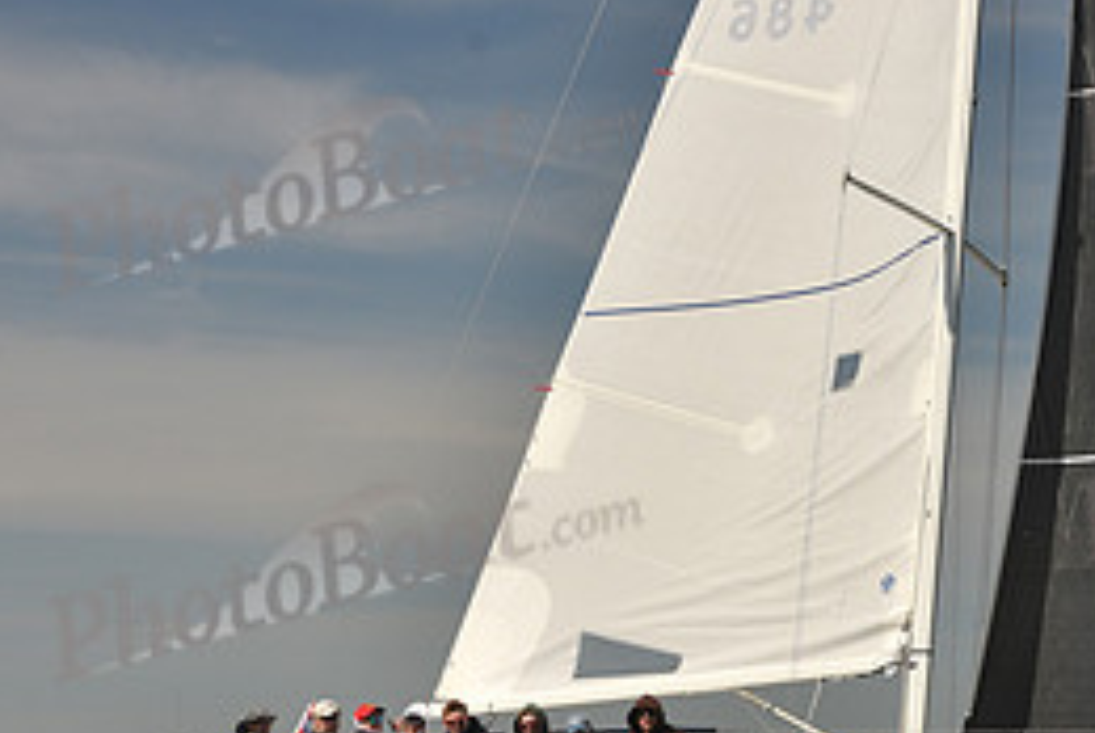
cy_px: 731
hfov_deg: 13.1
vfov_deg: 8.8
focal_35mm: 156
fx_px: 4750
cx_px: 863
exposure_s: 1/640
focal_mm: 70
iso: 250
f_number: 8
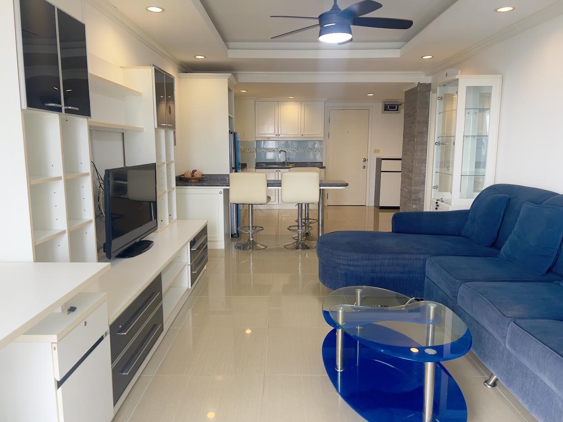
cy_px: 211
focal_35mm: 26
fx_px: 423
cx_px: 282
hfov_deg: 67.3
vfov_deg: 53.1
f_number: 1.5
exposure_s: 1/92
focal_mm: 5.7
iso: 125
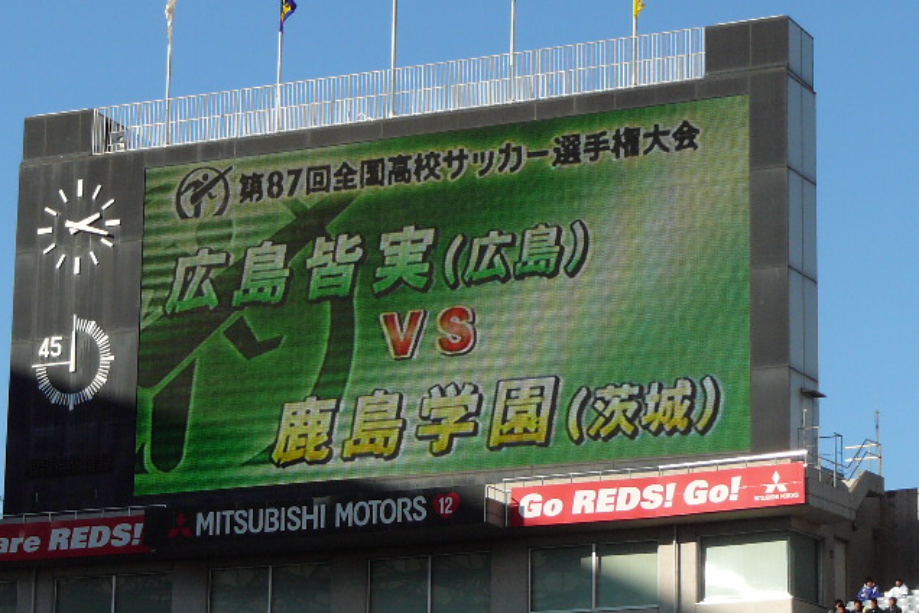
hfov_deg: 15.0
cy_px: 267
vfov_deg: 10.0
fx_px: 3497
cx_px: 458
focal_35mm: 137
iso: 100
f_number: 6.3
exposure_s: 1/400
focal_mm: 15.6
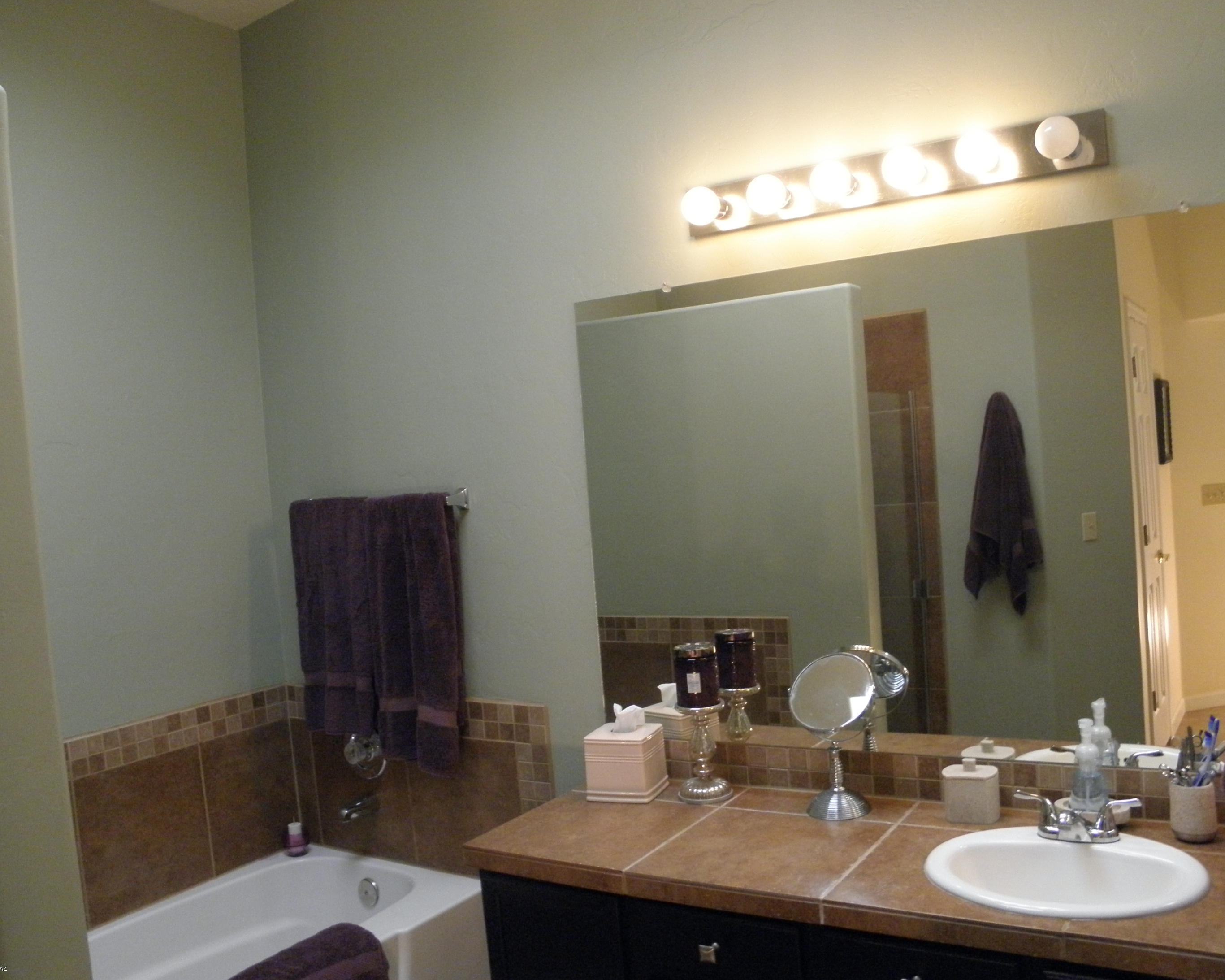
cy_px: 496
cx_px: 636
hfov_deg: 58.8
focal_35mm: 30
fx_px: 1088
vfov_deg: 48.5
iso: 320
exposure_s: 1/30
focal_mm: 5
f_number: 3.5
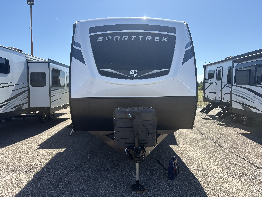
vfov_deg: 53.1
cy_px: 98
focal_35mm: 26
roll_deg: +0.4
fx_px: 197
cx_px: 131
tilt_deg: -3.4
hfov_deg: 67.3
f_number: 1.6
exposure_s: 1/2639
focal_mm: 5.96
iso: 50
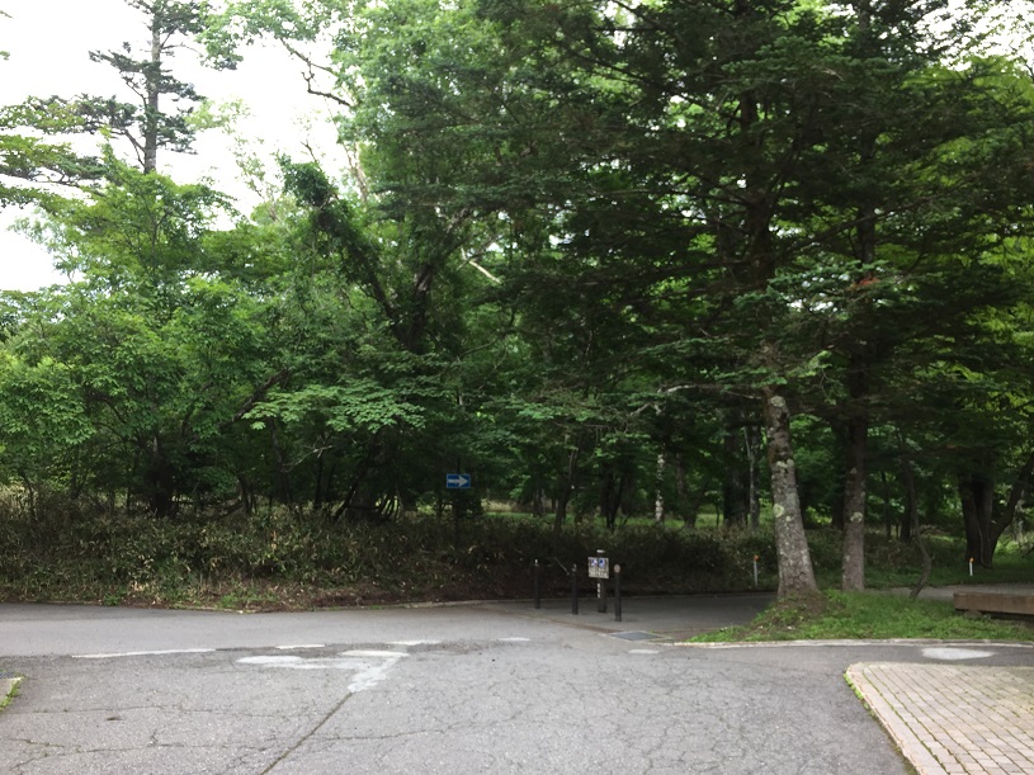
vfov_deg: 48.2
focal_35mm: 29
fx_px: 866
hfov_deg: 61.7
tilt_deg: +8.7
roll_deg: -0.2
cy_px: 388
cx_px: 517
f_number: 2.2
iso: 32
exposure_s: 1/143
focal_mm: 4.15
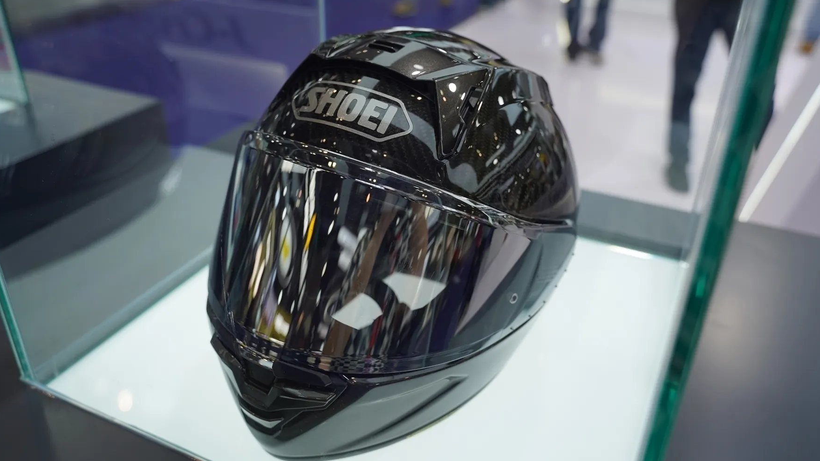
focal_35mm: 30
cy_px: 222
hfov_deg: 64.3
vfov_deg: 38.9
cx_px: 409
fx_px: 652
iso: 100
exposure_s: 1/60
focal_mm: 28
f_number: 4
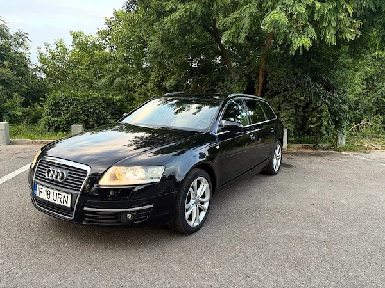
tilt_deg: -9.7
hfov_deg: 67.3
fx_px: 289
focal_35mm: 26
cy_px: 144
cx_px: 192
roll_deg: -3.0
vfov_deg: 53.1
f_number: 1.6
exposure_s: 1/90
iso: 125
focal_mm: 5.96
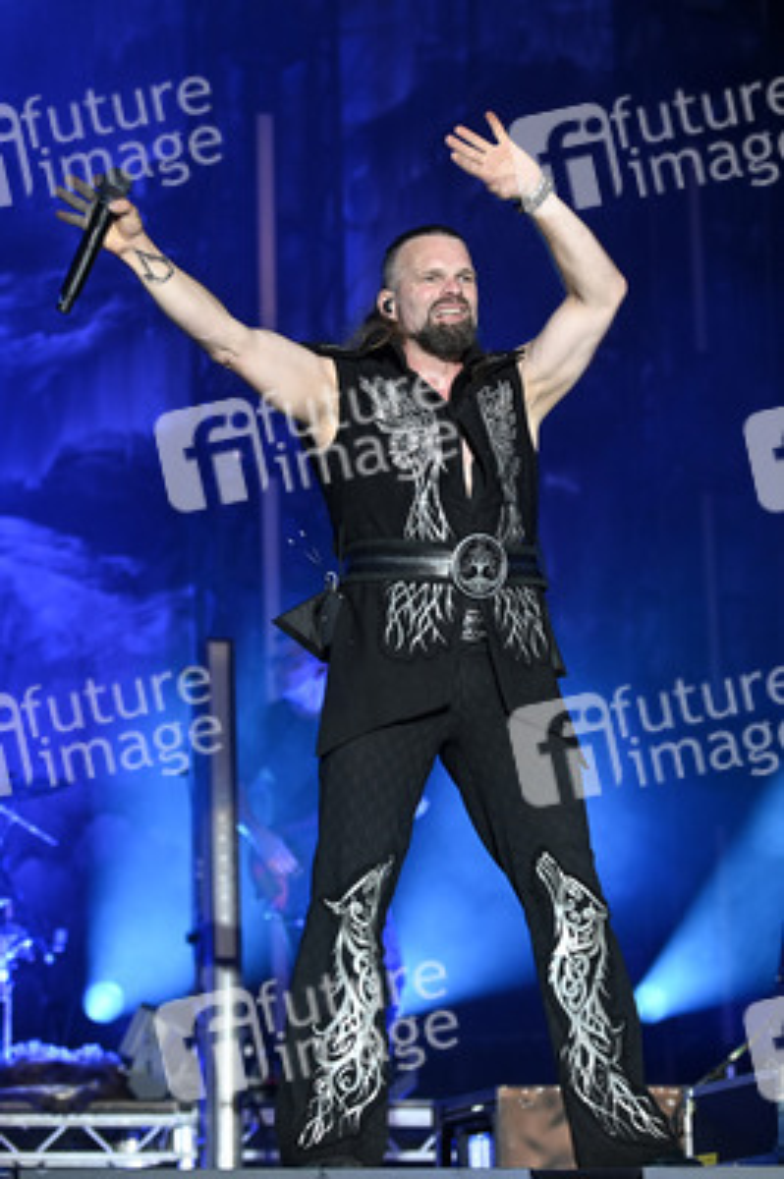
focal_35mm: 70
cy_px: 590
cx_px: 392
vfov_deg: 28.9
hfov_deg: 19.4
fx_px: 2290
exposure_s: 1/400
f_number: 3.2
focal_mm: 70
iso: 800
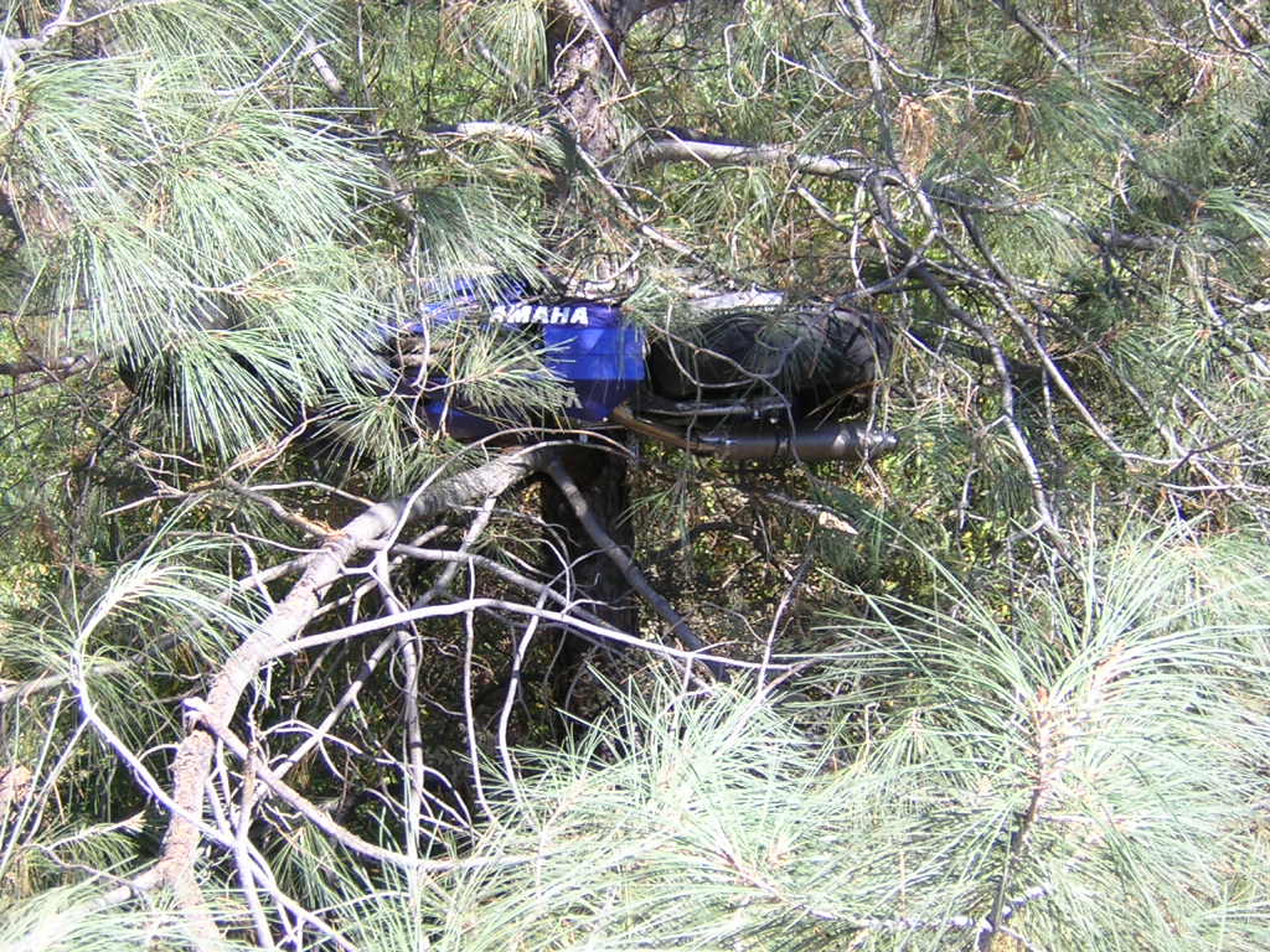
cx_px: 635
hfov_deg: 31.2
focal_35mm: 62
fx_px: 2275
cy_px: 476
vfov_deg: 23.7
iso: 100
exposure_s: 1/166
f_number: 3.4
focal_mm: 8.1
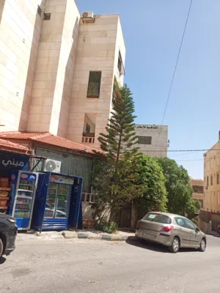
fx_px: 212
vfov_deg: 69.4
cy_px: 146
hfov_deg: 54.9
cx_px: 110
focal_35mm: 25
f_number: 1.79
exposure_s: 1/1024
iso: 104
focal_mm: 4.69
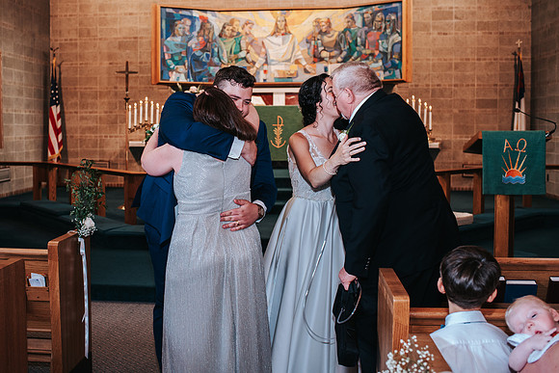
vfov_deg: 32.7
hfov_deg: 47.4
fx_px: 634
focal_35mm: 41
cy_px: 155
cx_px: 233
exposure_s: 1/125
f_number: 3.2
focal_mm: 35
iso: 1000
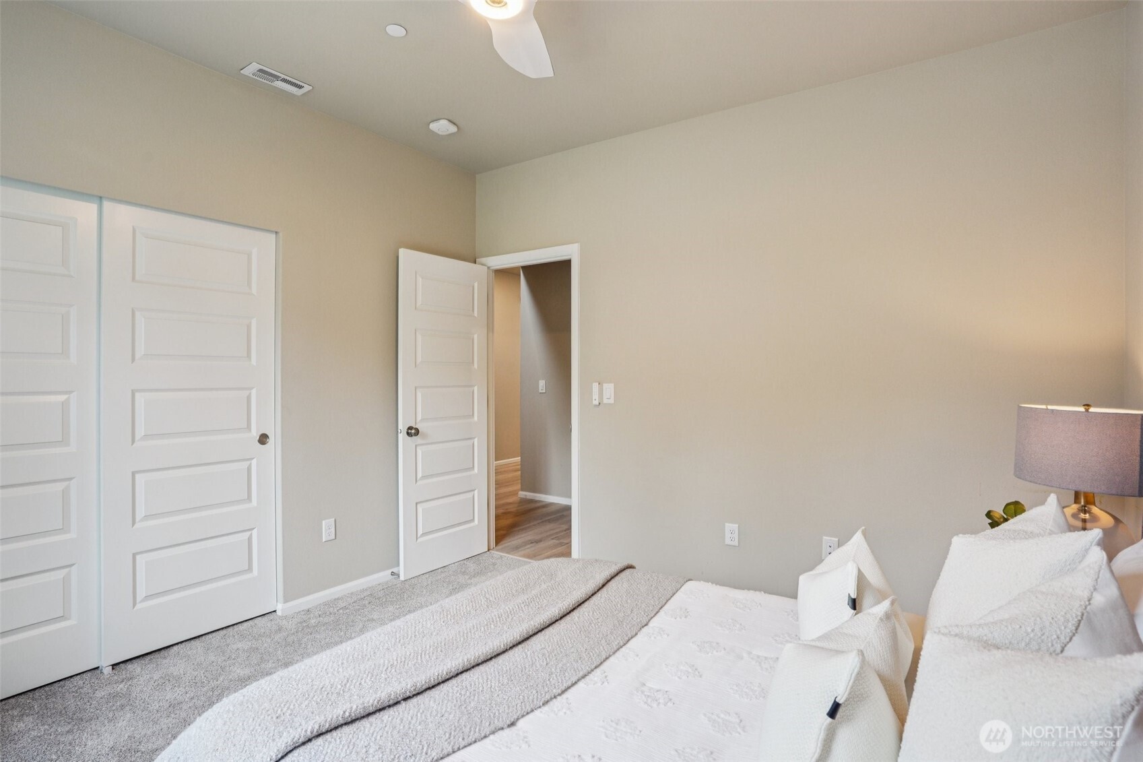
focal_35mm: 18
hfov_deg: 90.0
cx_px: 572
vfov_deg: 67.4
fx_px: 571
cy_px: 381
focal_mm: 18
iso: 400
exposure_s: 1/20
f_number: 8
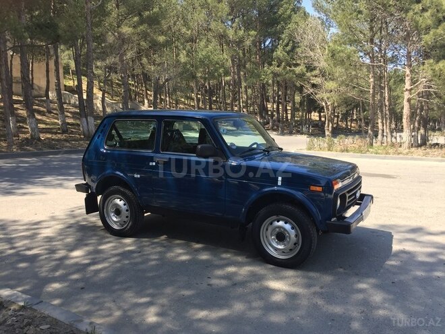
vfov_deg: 48.2
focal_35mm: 29
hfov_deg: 61.7
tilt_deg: -7.2
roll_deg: +0.0
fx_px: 373
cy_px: 167
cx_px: 222
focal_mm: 4.15
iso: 32
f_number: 2.2
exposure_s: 1/682
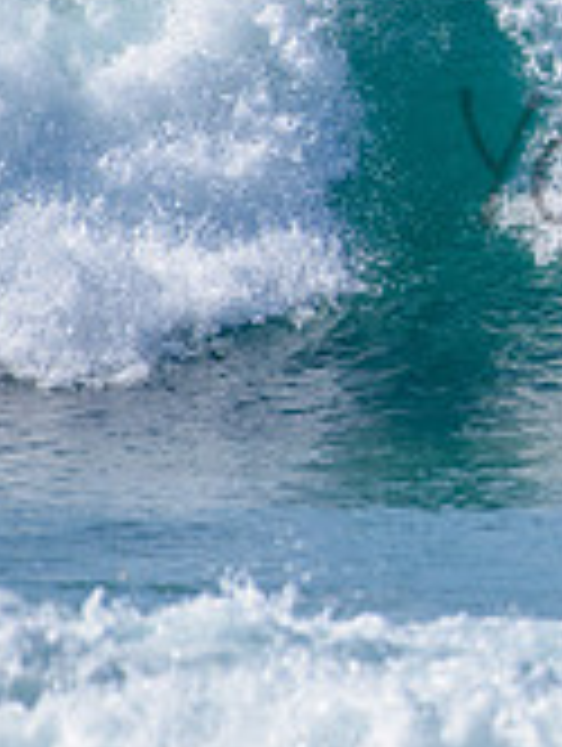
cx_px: 922
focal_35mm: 1676
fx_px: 36188
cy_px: 119
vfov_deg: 1.2
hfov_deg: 0.9
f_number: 5.6
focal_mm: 500
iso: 160
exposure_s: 1/2500
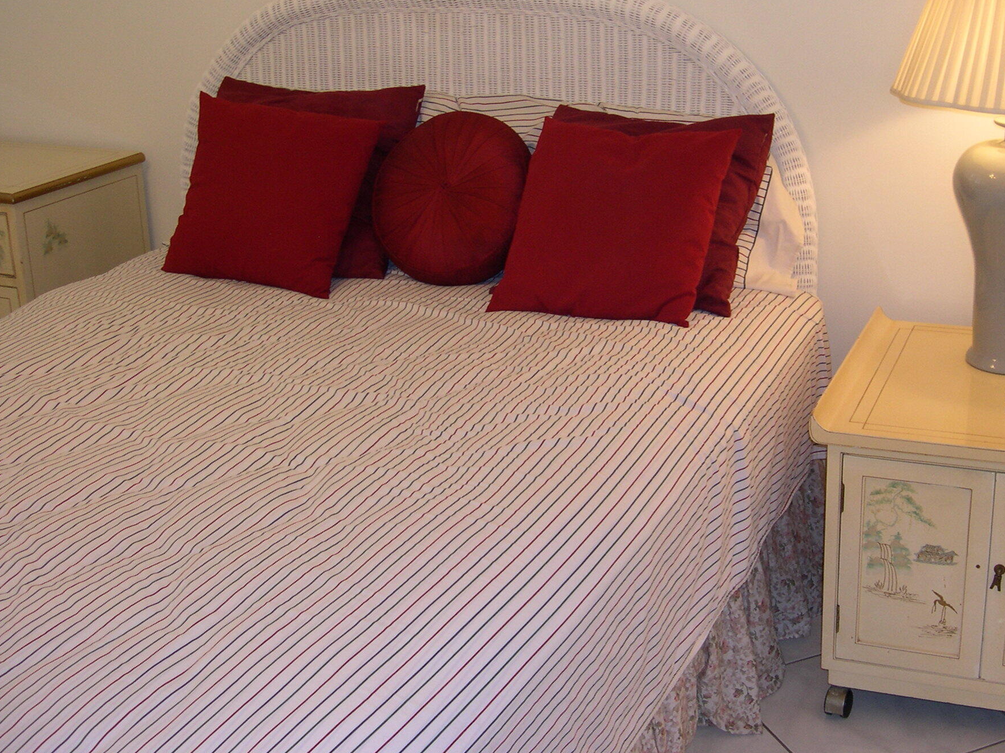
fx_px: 1422
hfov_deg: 38.6
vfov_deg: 29.6
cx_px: 643
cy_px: 307
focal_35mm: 49
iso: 100
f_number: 2.8
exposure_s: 1/30
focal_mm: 8
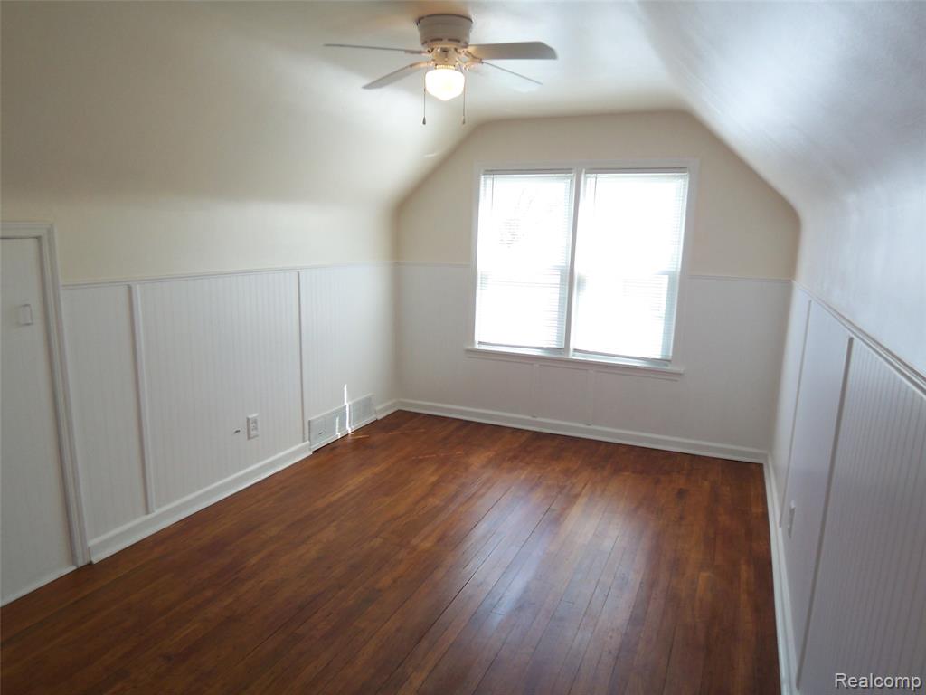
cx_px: 463
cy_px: 348
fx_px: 615
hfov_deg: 73.9
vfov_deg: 58.9
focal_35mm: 23
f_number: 2.8
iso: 50
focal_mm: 3.8
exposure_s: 1/40
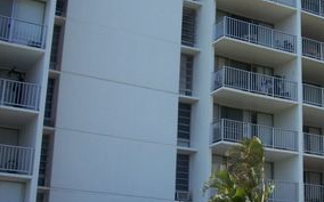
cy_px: 102
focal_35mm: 71
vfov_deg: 18.3
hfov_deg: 28.3
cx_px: 266
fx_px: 626
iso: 64
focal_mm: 6.3
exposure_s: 1/400
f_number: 3.9
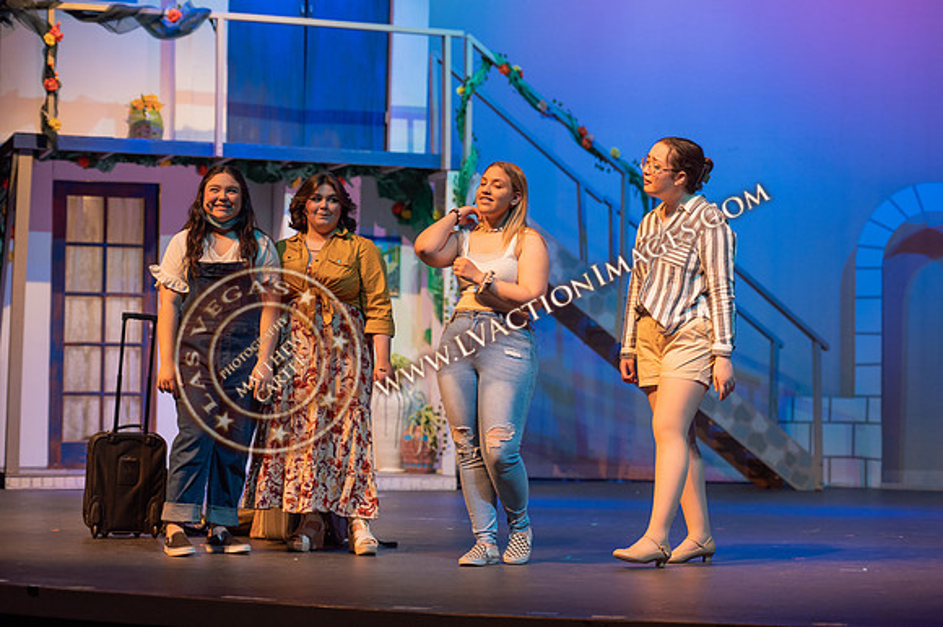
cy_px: 314
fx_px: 2251
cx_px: 472
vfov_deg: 15.9
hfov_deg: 23.7
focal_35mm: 86
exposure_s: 1/250
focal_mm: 86
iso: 900
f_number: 2.8
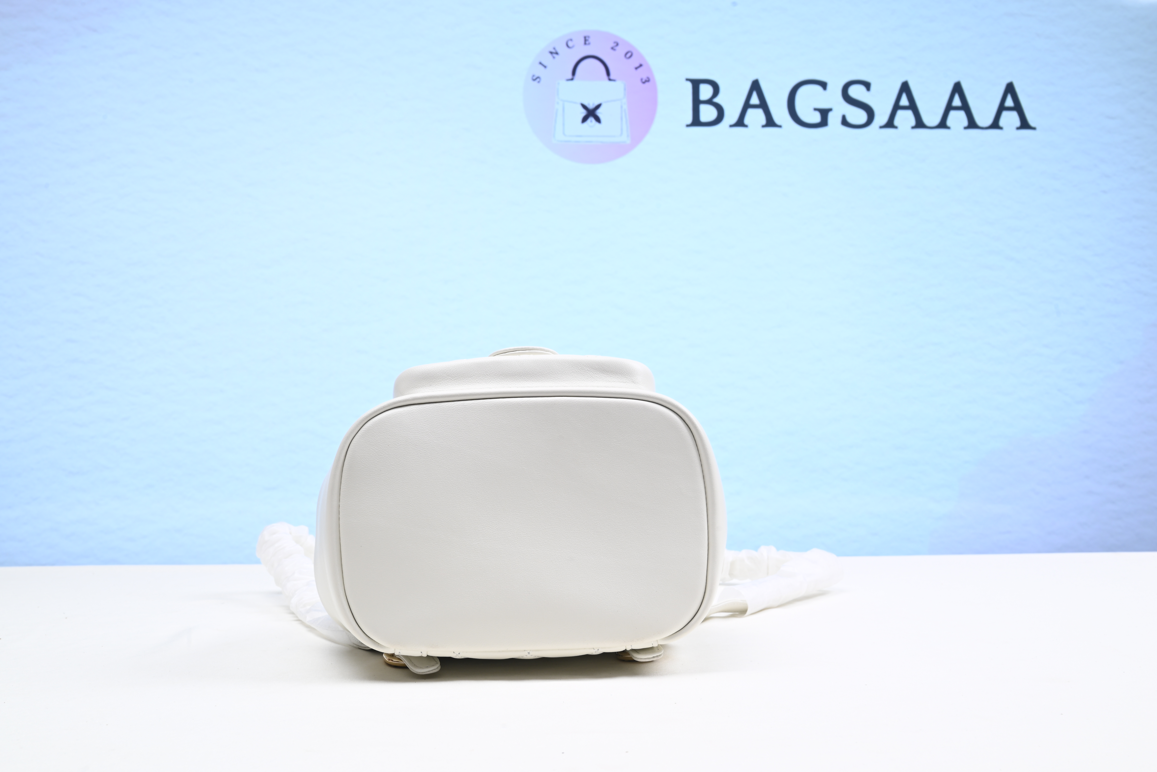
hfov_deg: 49.5
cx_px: 578
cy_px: 386
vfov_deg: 34.2
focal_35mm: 39
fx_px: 1254
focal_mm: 39
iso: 100
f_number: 16
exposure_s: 1/2
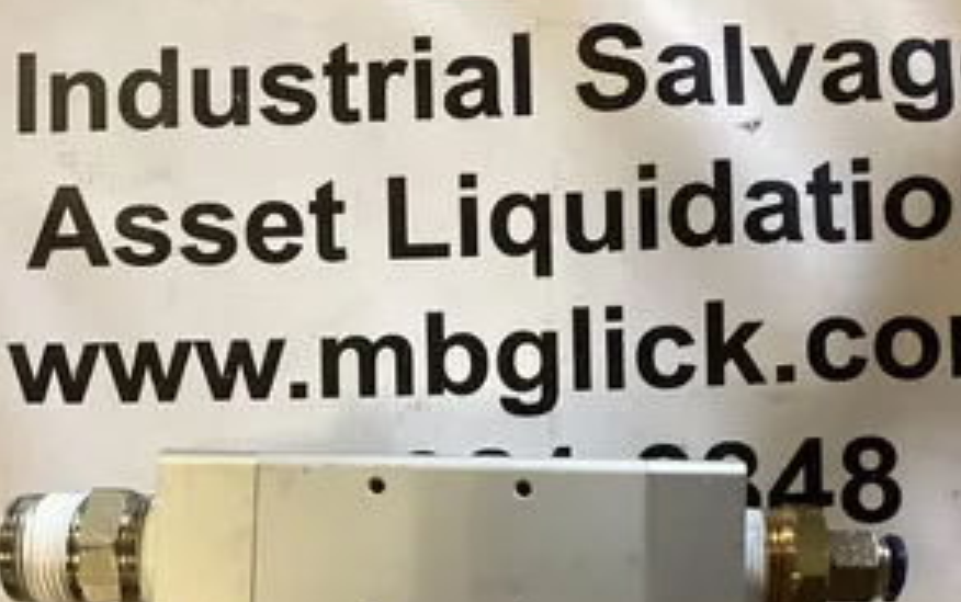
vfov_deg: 27.4
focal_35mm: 45
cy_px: 569
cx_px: 480
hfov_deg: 44.3
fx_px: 1179
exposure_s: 1/50
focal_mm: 3.3
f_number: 2.4
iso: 250
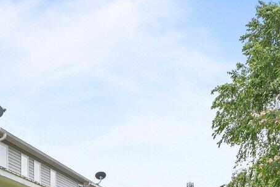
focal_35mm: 72
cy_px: 231
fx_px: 560
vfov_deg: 17.9
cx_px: 177
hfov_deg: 28.0
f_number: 4
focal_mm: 16
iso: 200
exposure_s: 1/1250
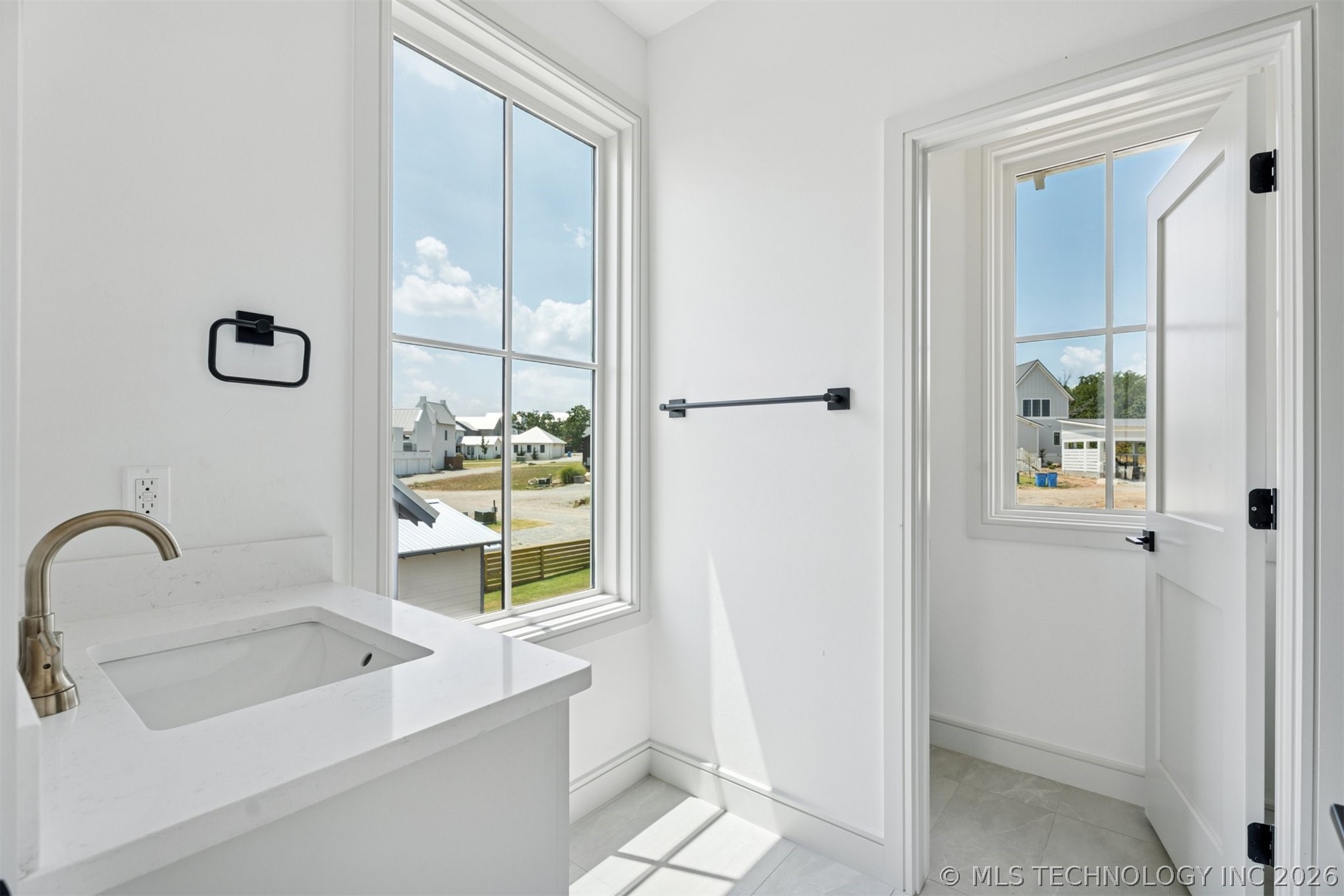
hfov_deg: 96.7
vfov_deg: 73.7
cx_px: 672
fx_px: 597
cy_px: 448
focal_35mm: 16
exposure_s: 1/500
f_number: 7.1
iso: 200
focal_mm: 16
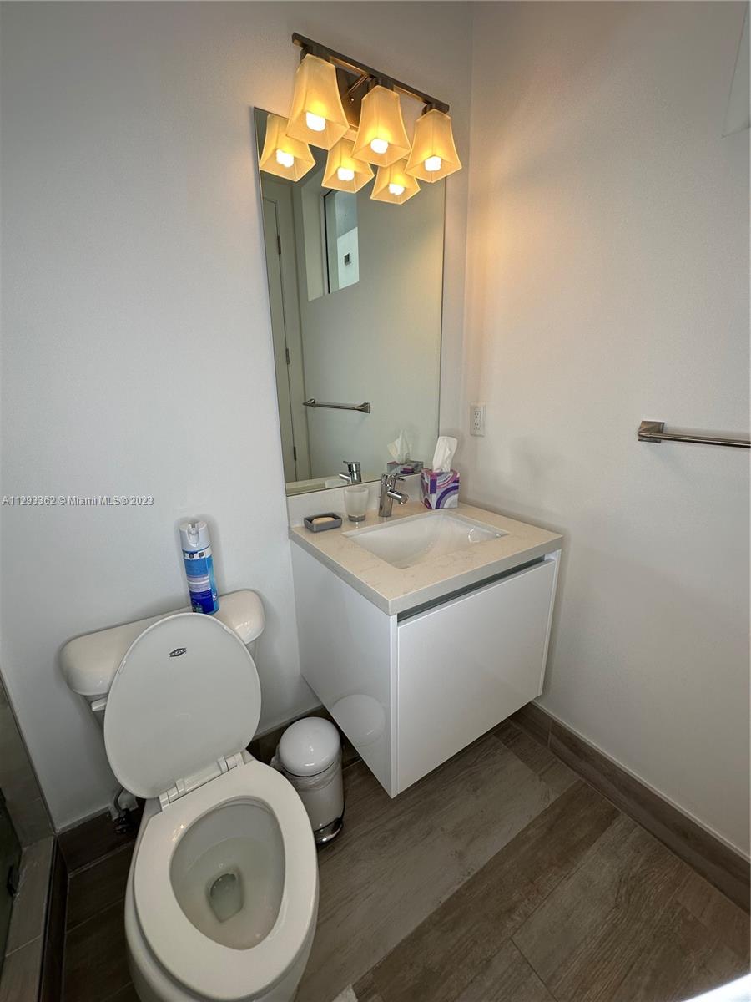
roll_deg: +1.4
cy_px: 501
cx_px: 376
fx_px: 405
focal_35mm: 14
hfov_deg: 85.7
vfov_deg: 102.1
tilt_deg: -16.5
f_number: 2.2
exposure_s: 1/174
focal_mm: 2.22
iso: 40
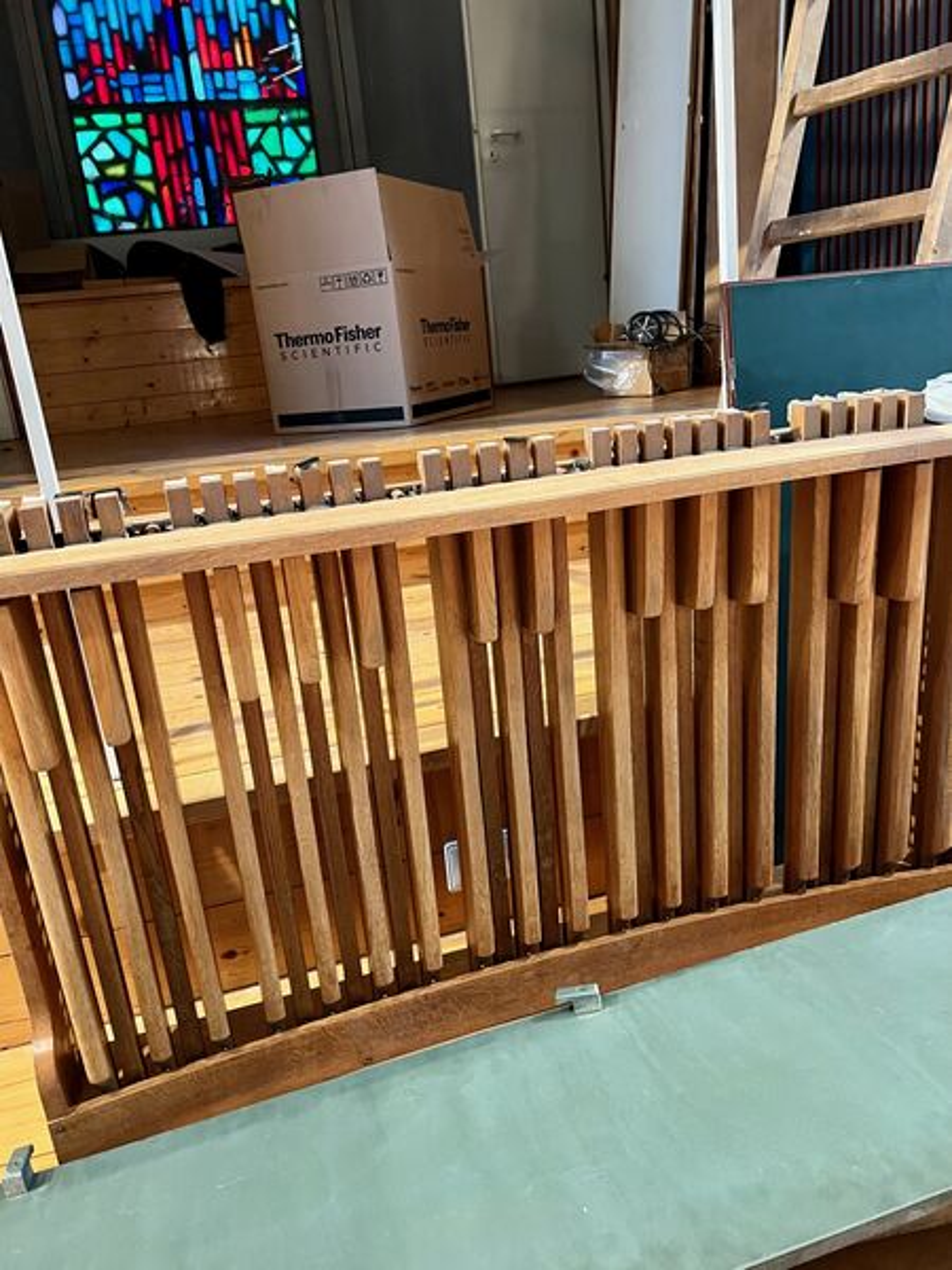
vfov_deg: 67.3
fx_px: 953
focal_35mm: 26
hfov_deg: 53.1
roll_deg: +5.7
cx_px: 476
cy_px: 635
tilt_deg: -15.8
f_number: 1.5
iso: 400
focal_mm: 5.7
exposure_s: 1/33
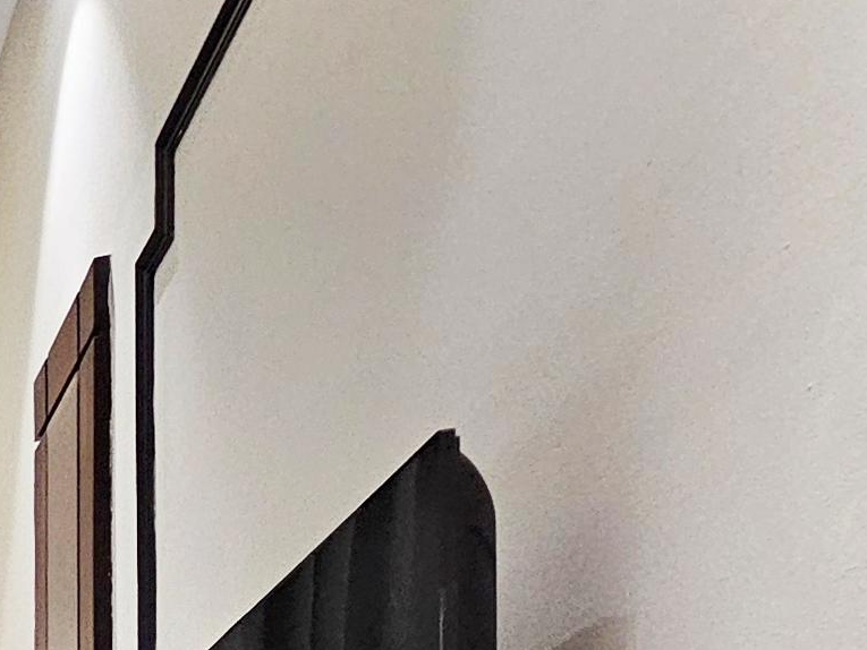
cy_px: 1265
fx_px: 1703
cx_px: -1139
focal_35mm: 68
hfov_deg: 15.9
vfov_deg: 16.8
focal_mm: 2.2
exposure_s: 1/50
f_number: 2.2
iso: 250
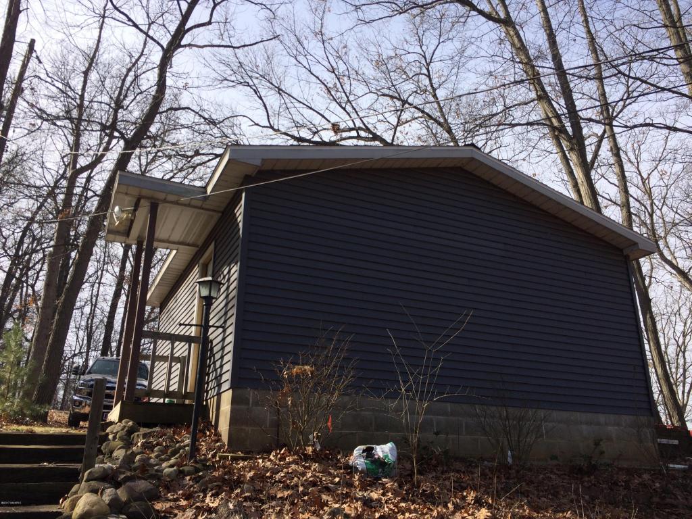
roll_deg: +0.1
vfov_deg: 48.2
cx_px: 346
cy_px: 260
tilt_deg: +17.7
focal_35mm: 29
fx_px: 580
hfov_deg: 61.7
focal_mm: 4.15
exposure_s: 1/1325
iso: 32
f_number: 2.2
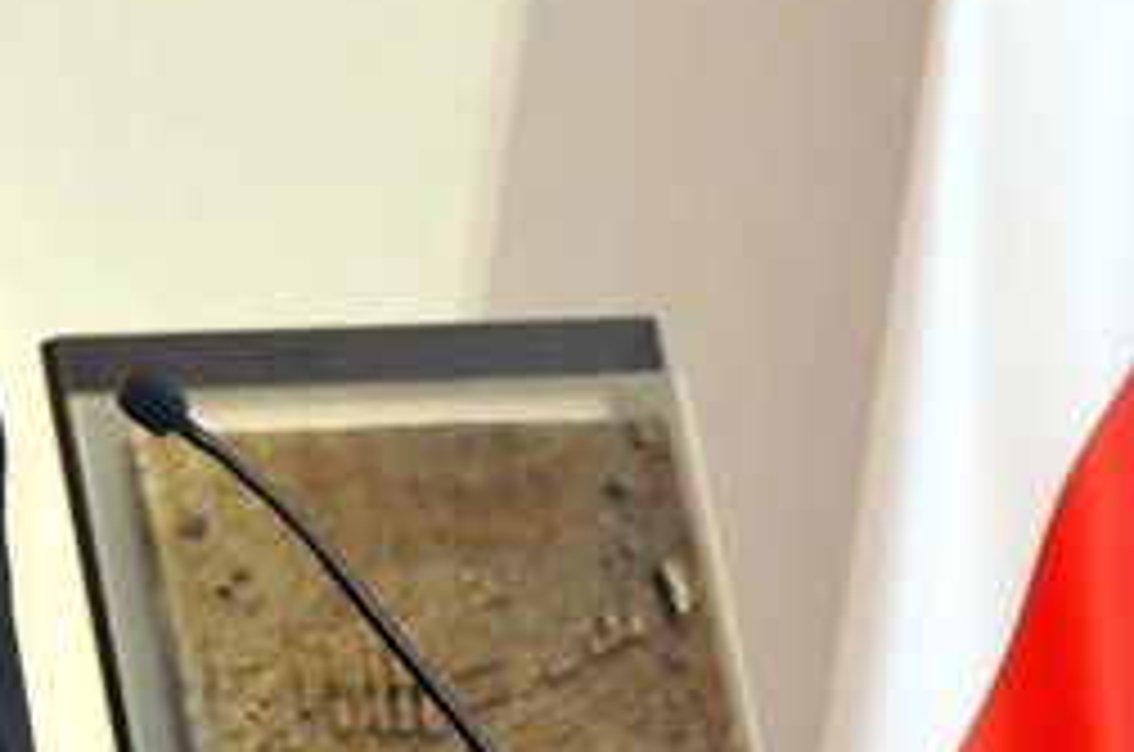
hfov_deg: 7.9
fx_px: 8143
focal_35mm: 259
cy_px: 349
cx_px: 58
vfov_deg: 5.3
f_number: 5
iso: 2500
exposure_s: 1/60
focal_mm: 68
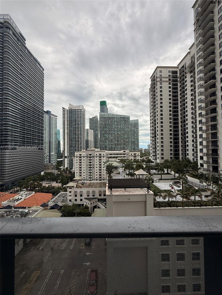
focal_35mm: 14
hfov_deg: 85.7
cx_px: 111
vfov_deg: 102.1
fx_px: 120
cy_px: 148
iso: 50
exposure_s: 1/2410
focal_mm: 2.22
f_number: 2.2
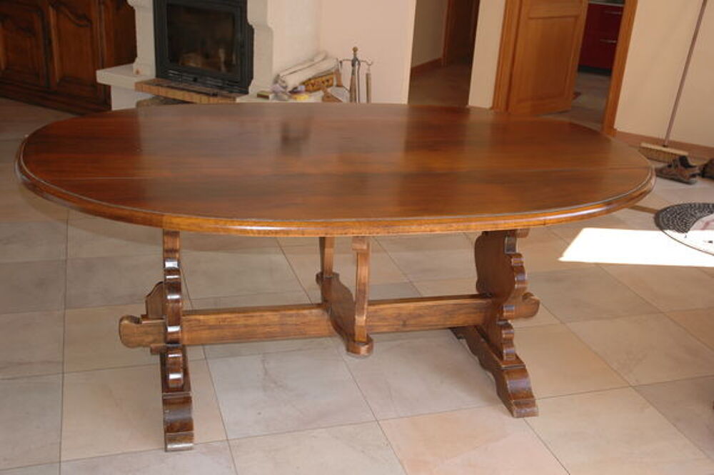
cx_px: 357
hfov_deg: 45.0
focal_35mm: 44
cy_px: 238
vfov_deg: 30.8
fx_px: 862
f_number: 4
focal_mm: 29
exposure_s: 1/100
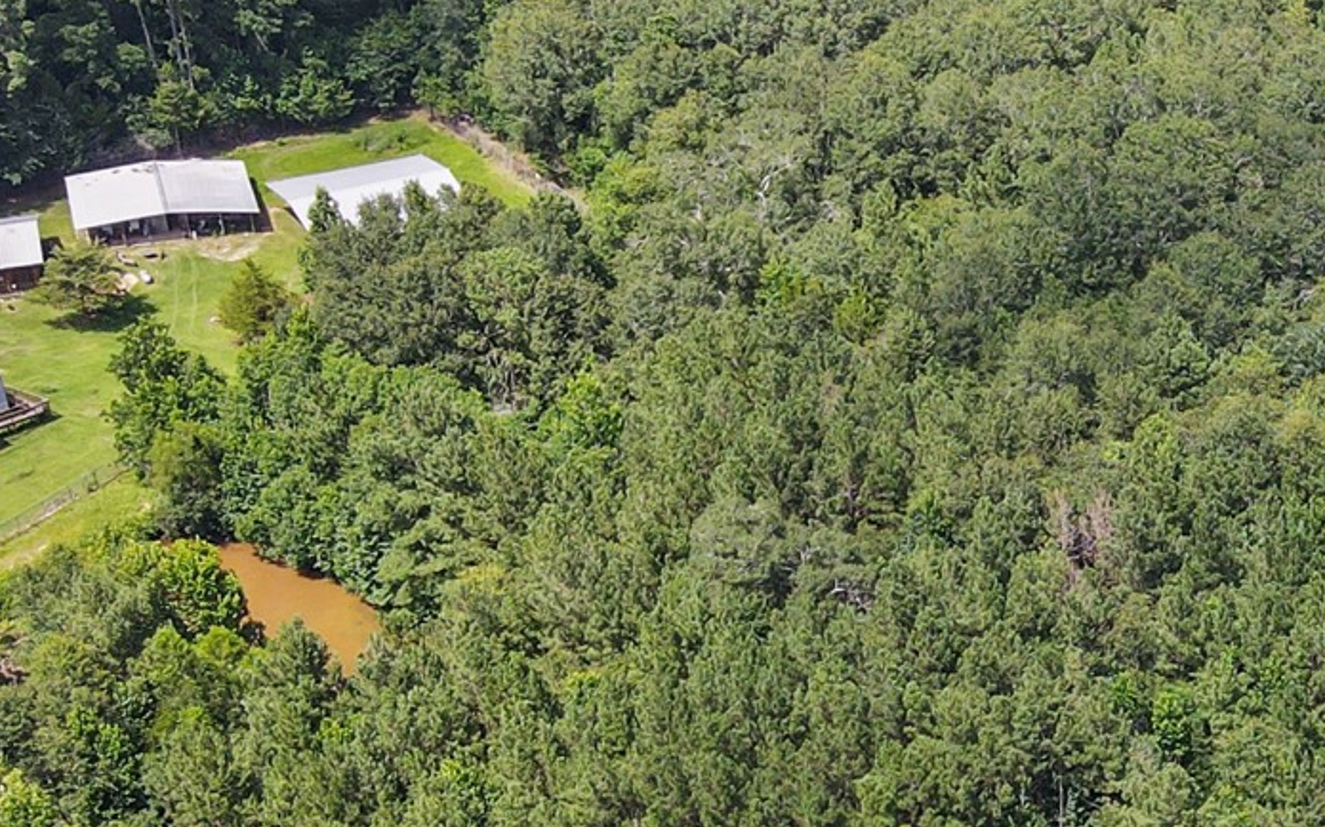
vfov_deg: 17.3
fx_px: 2708
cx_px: 1291
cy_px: 623
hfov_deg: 26.2
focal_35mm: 75
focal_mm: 4.5
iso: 100
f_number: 2.8
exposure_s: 1/320
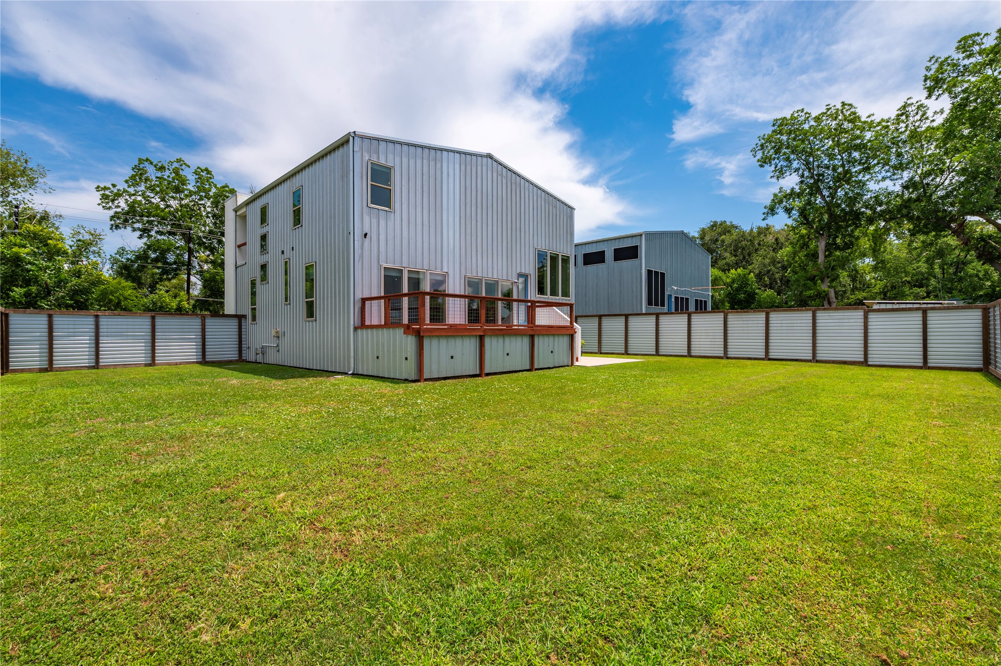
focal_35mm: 16
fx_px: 445
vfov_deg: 73.7
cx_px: 500
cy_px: 333
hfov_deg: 96.8
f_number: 13
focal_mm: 16
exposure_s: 1/320
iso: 125
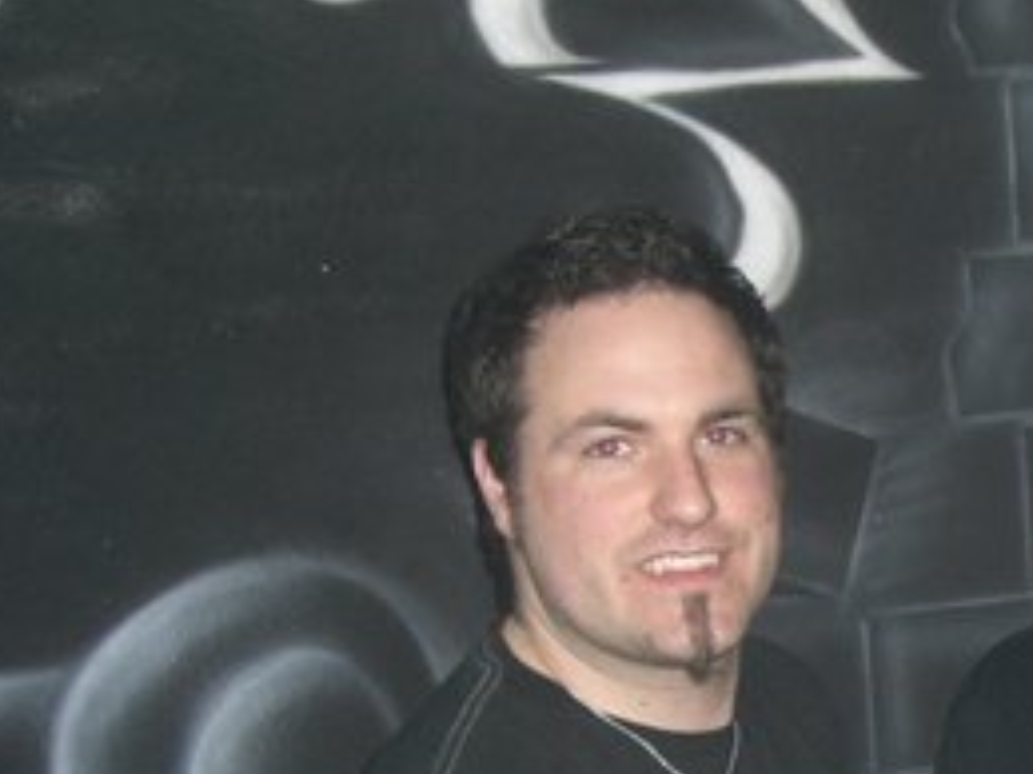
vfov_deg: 16.3
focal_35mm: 88
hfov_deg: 21.4
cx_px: 1073
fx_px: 2625
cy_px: 826
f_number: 2.7
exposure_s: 1/60
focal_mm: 6.2
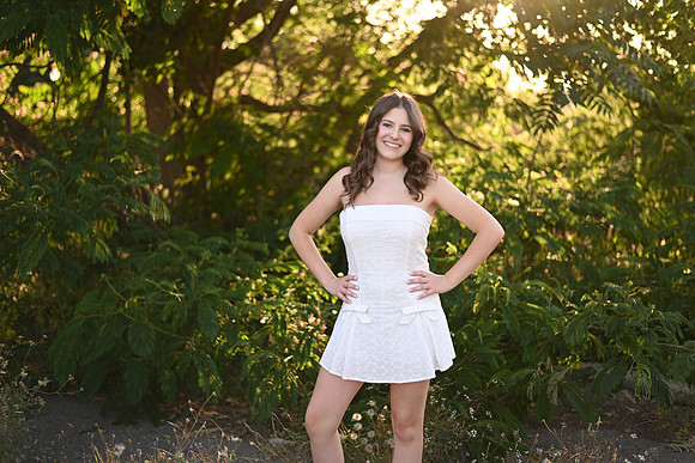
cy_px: 232
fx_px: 965
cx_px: 348
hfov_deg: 39.6
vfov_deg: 27.0
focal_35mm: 50
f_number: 1.8
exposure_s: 1/320
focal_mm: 50
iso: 80
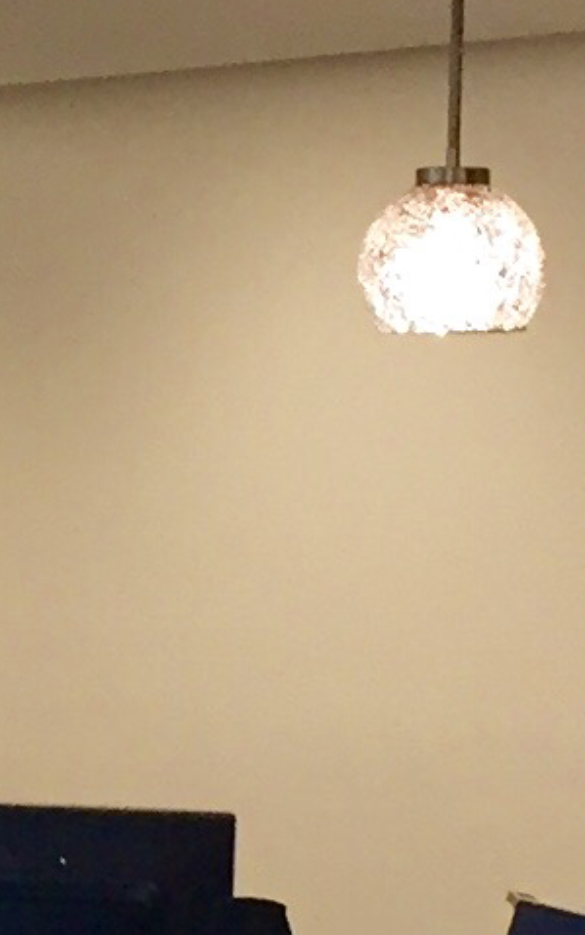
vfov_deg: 10.0
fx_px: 5354
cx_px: -826
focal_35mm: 210
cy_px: 706
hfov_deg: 6.0
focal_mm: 4.15
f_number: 2.2
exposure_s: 1/30
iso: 50
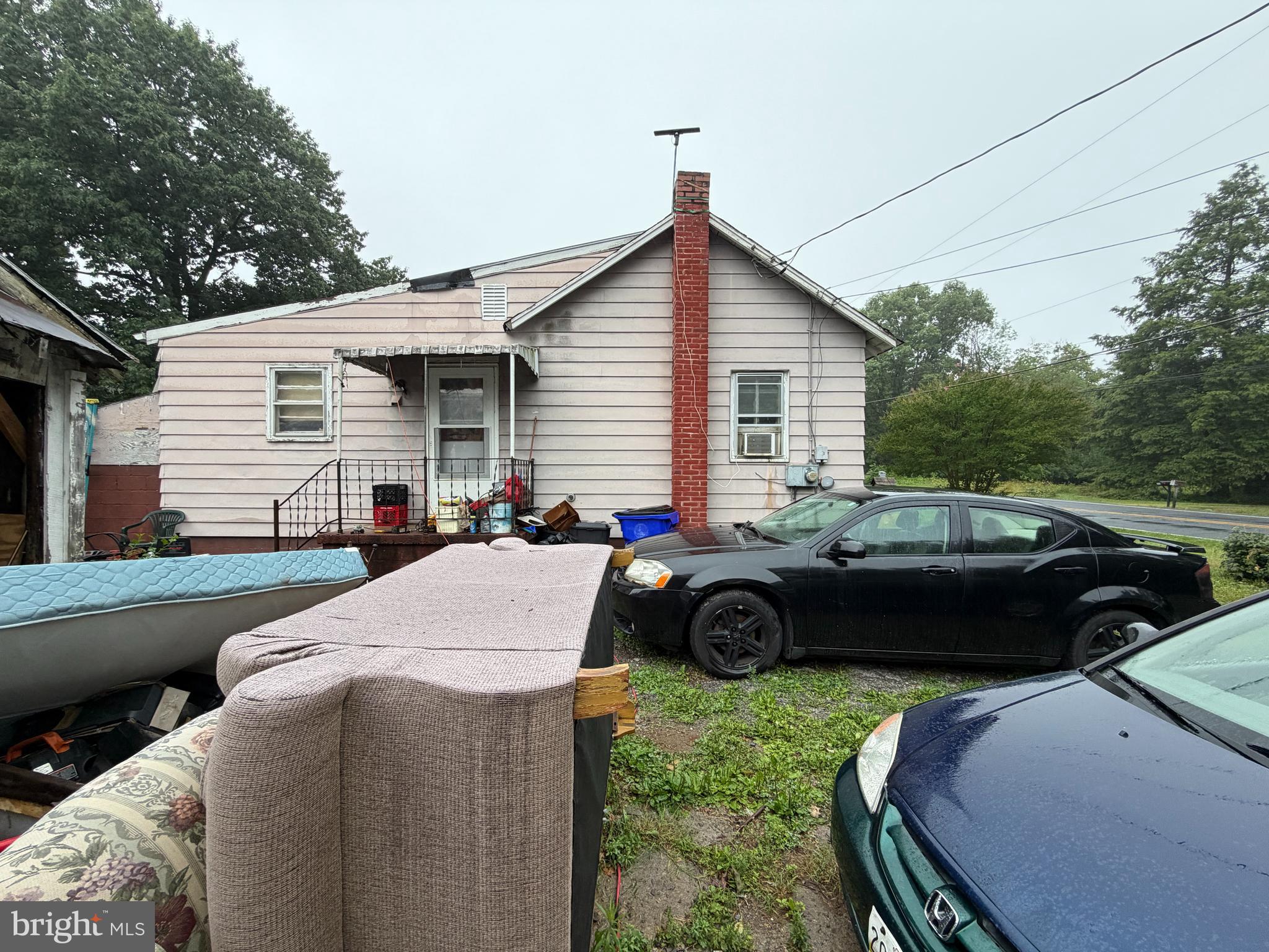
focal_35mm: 14
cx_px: 634
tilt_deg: -0.9
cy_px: 476
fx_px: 513
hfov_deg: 102.1
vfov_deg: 85.7
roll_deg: -0.1
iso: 125
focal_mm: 2.22
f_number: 2.2
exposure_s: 1/121
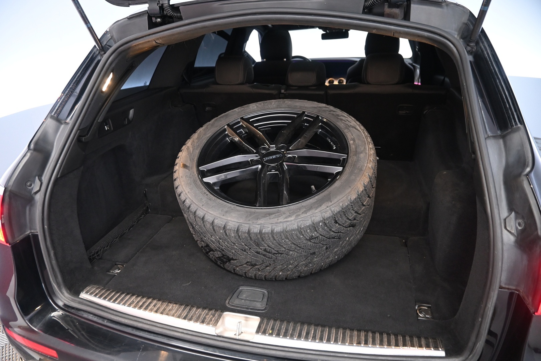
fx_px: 361
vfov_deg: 53.1
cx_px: 270
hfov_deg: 73.7
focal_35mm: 24
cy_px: 180
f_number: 3.5
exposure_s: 1/25
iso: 1400
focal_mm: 16
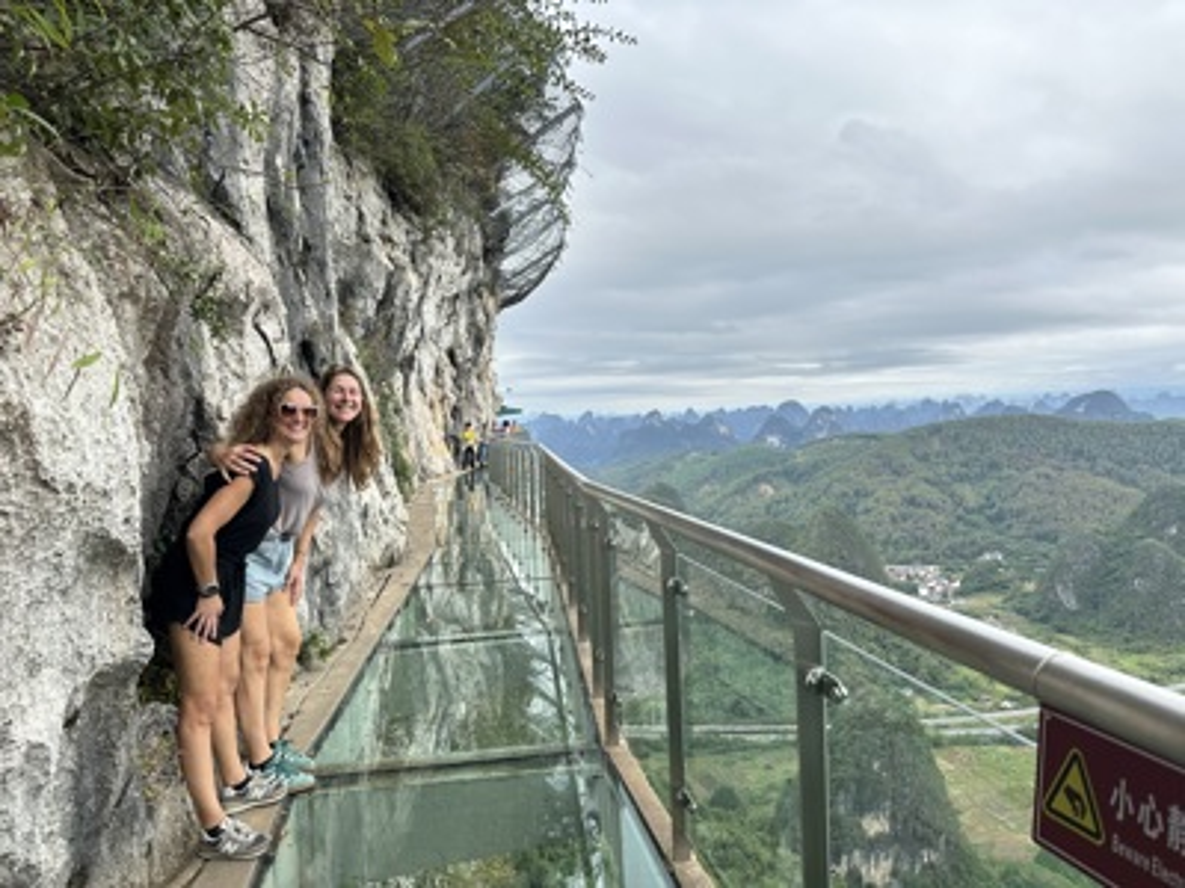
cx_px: 592
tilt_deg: -1.1
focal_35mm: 24
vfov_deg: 56.8
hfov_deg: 71.6
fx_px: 822
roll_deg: +2.9
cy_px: 444
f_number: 1.78
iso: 80
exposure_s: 1/1664
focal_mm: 6.86
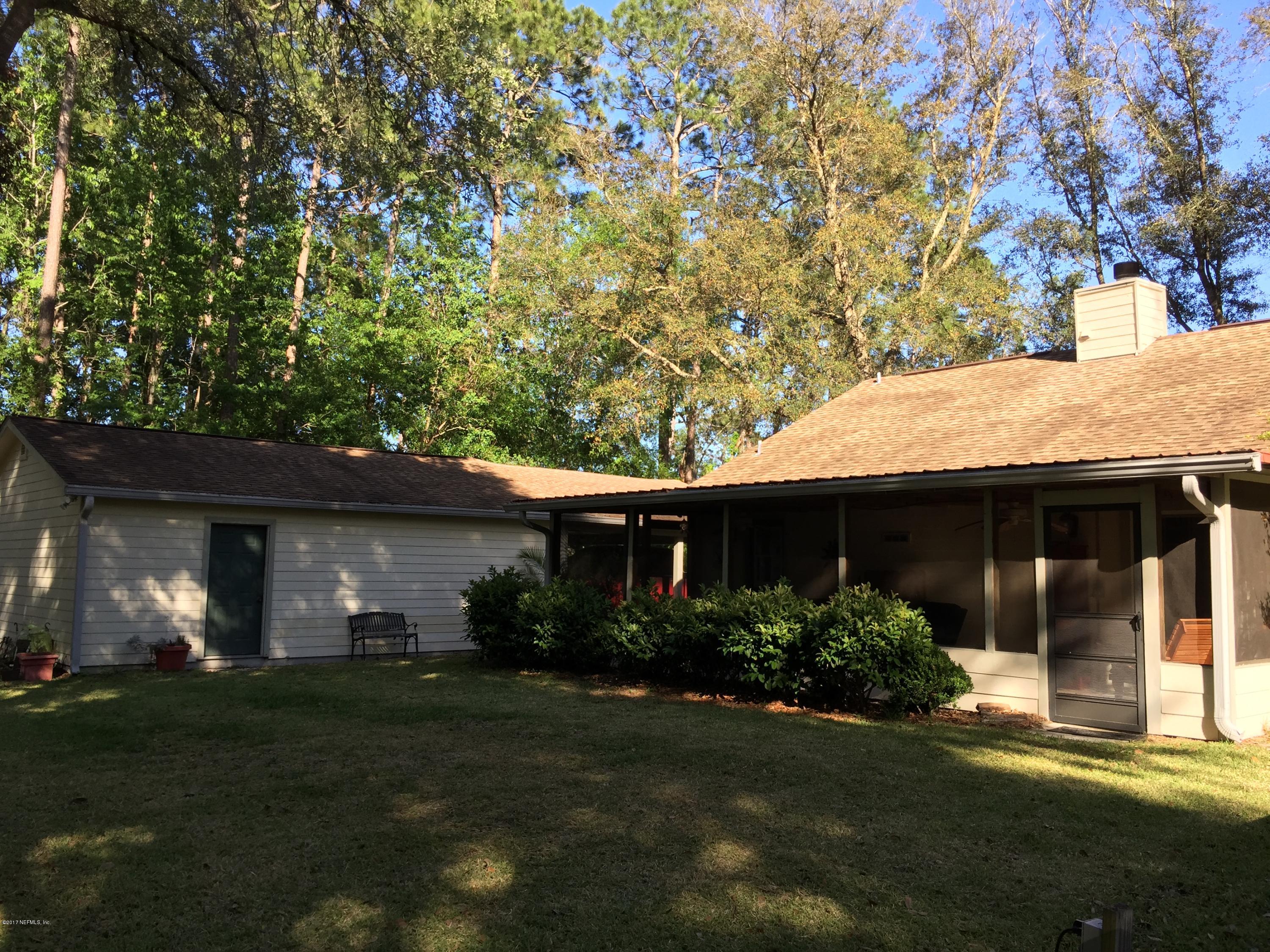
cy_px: 476
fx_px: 1064
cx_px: 635
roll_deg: -2.2
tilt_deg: +4.4
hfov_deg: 61.7
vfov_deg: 48.2
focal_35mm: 29
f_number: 2.2
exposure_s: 1/590
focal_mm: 4.15
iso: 32
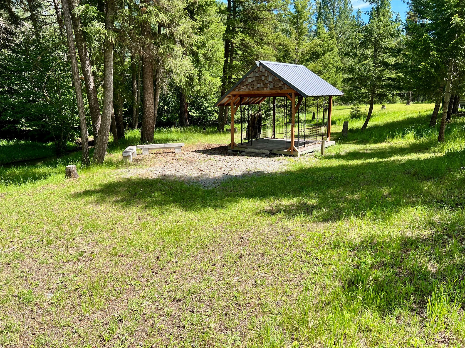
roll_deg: +2.2
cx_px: 232
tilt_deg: -14.8
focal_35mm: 26
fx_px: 349
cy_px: 174
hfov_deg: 67.3
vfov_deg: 53.1
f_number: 1.5
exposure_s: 1/1645
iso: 50
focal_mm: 5.7
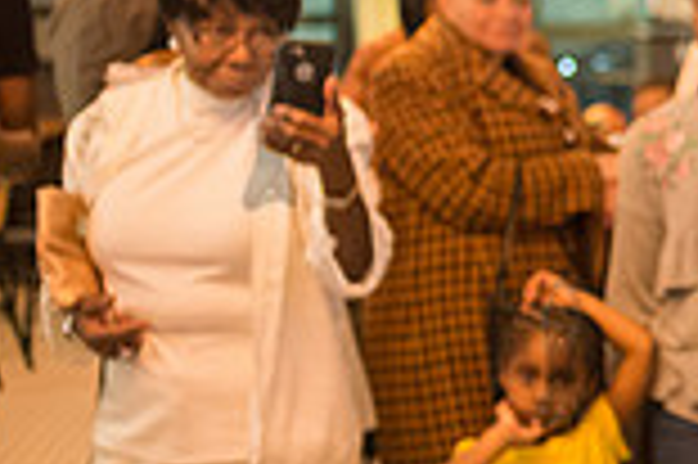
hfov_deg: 14.3
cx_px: 1139
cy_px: 128
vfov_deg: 10.4
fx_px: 2537
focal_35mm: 131
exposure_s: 1/100
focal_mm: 35
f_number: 2.8
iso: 4000
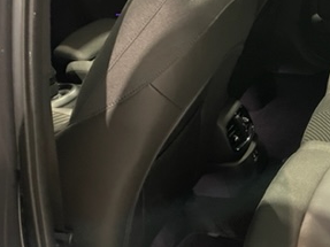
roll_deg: +2.7
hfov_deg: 31.2
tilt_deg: -30.6
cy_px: 78
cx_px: 317
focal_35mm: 58
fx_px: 553
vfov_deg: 25.1
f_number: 1.6
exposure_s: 1/25
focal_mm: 4.2
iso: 800
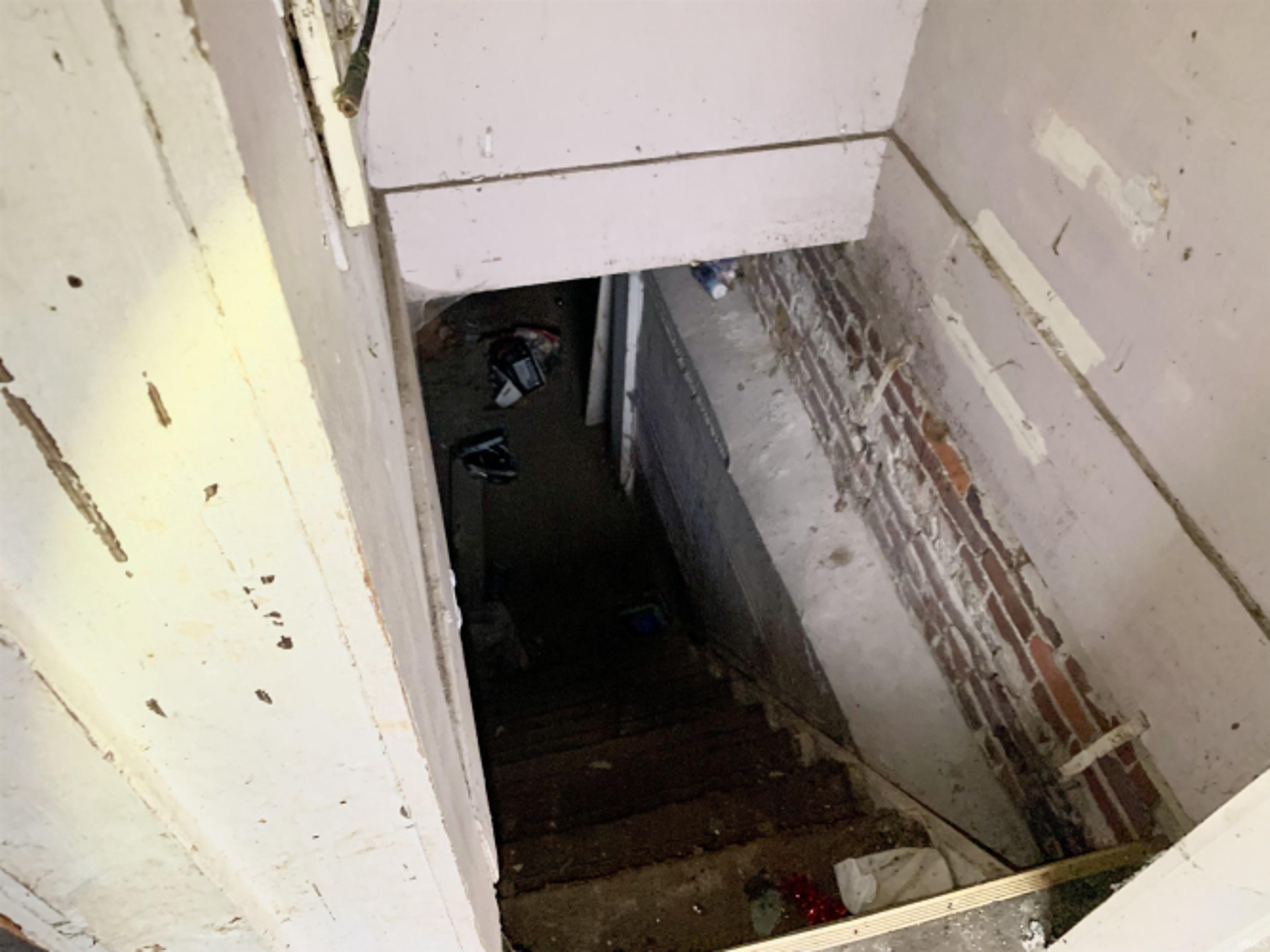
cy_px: 476
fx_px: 954
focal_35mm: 26
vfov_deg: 53.0
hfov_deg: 67.3
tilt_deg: -50.8
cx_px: 635
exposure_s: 1/40
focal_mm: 4.25
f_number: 1.8
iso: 400
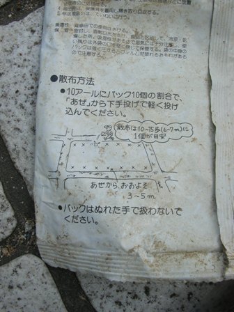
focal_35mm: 35
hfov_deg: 40.7
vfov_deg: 52.6
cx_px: 117
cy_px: 156
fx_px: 315
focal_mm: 5.8
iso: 50
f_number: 5.6
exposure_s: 1/200
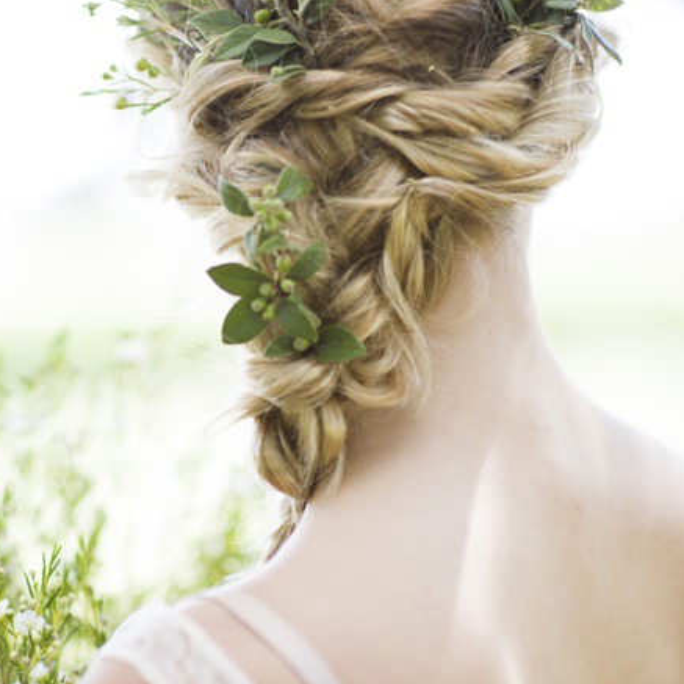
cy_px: 390
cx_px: 235
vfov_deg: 11.7
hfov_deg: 11.7
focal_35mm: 149
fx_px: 3331
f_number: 1.6
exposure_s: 1/640
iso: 200
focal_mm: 85
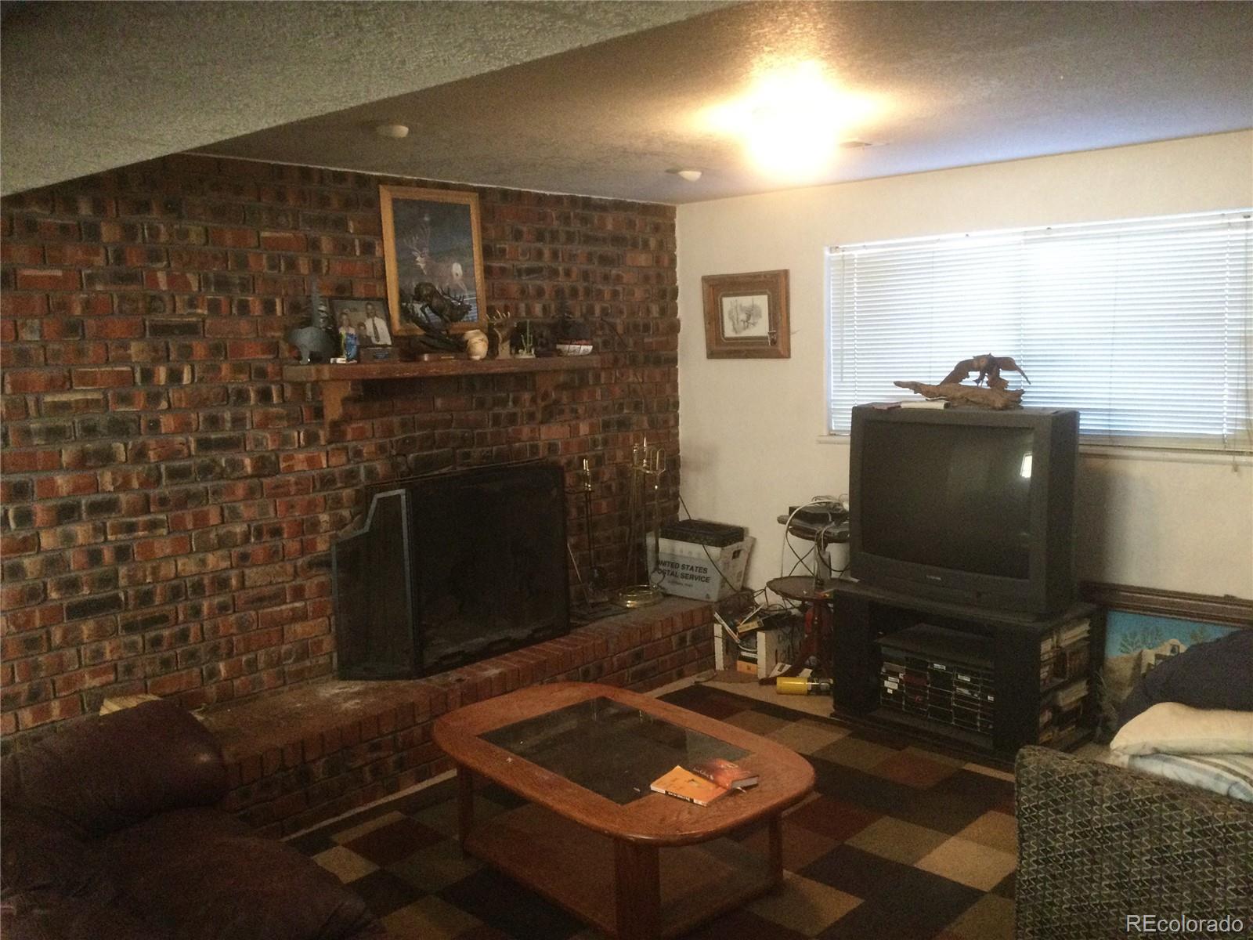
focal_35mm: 31
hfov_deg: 58.4
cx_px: 626
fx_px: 1122
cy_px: 470
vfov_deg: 45.4
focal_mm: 3.3
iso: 200
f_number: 2.4
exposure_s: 1/17
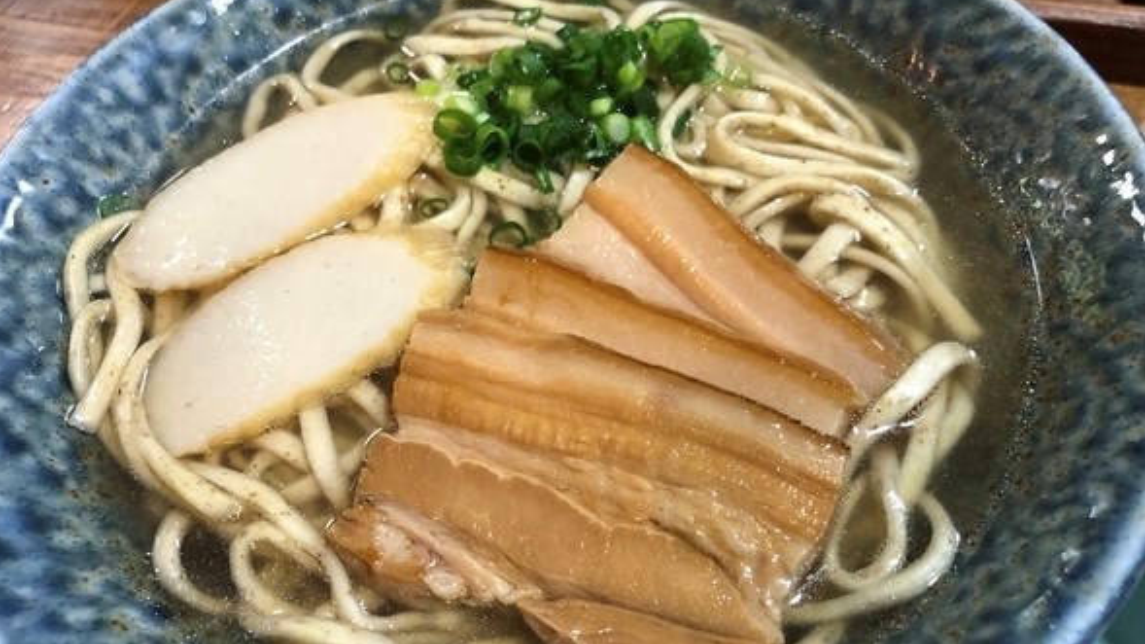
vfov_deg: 37.7
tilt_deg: -54.3
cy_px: 367
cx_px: 576
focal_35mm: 31
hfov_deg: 62.6
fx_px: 941
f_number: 1.8
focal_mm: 3.99
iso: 50
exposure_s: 1/15
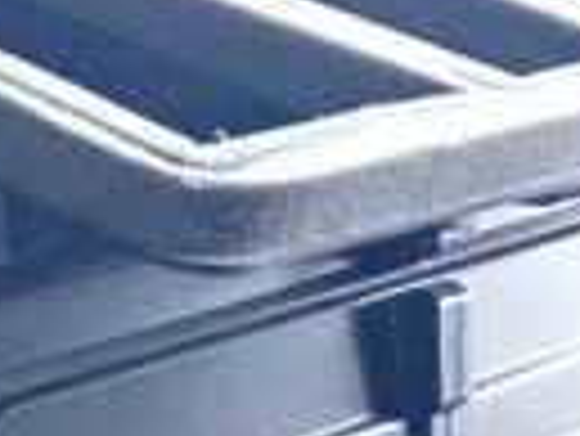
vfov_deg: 10.5
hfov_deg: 13.9
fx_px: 2331
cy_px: 521
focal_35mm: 139
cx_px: -18
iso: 2500
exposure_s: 1/125
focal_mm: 5.4
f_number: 2.3
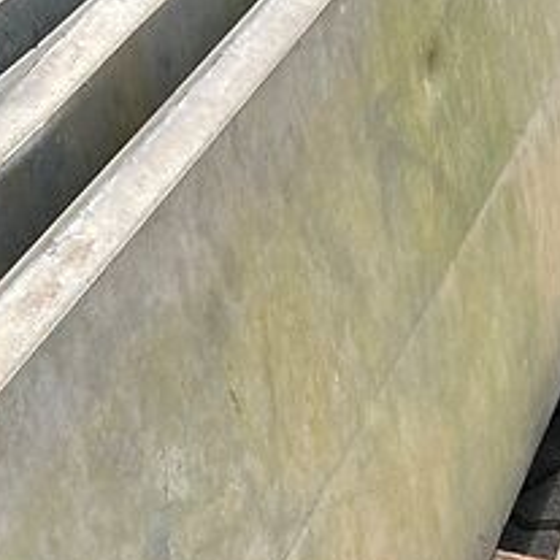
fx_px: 1629
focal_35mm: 89
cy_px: 327
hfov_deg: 19.2
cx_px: 484
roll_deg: +3.7
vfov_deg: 19.5
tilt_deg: -39.0
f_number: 1.6
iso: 50
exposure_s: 1/2268
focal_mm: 5.1
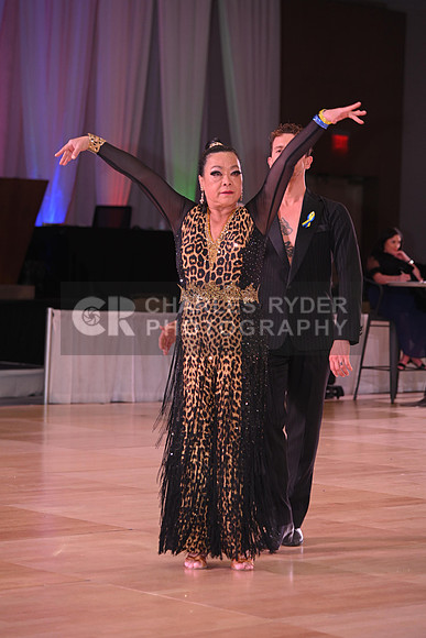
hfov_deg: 13.0
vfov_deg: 19.5
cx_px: 213
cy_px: 319
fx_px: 1862
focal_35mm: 105
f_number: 5.6
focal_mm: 105
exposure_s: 1/200
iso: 1000
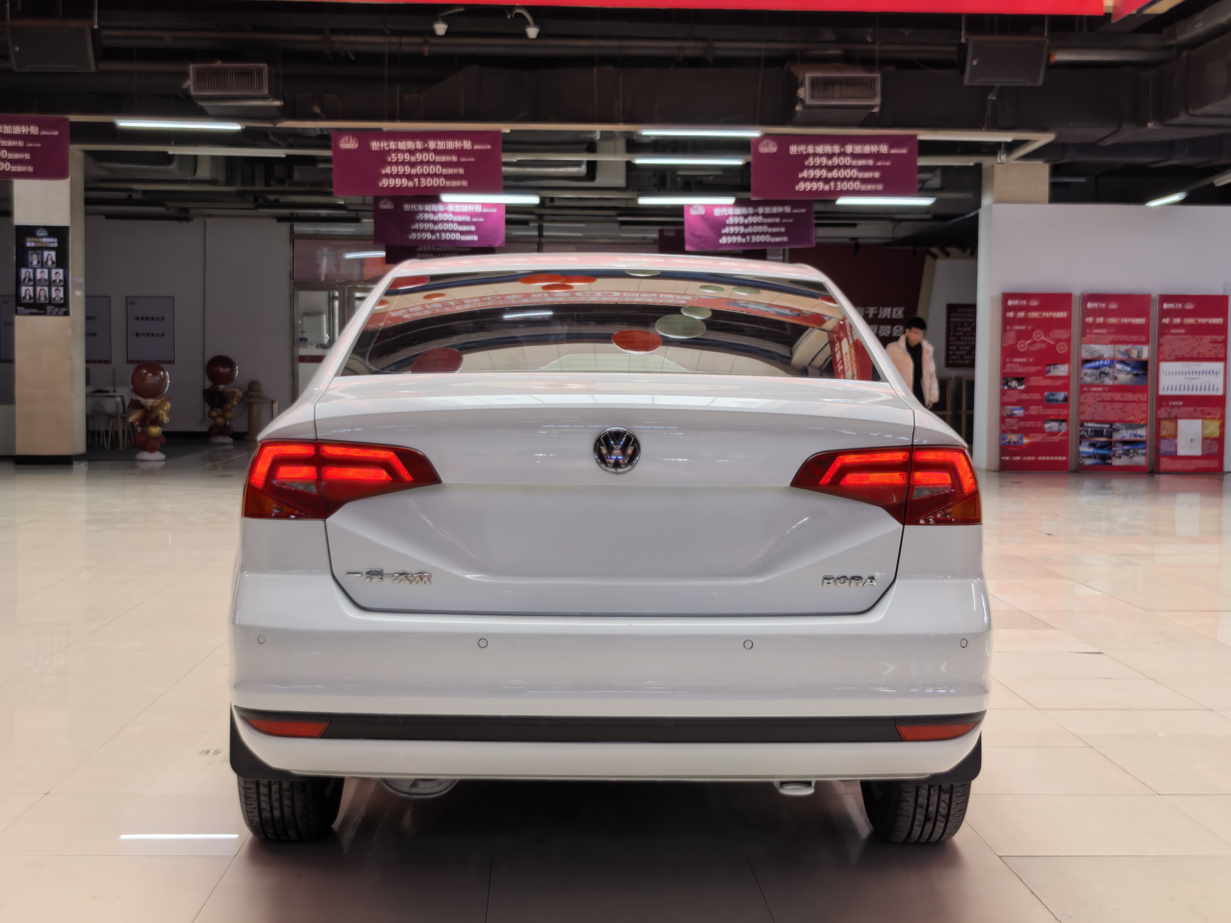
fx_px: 1707
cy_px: 462
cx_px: 616
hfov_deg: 39.7
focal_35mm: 48
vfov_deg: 30.3
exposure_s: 1/151
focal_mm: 5.75
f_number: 1.4
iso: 50
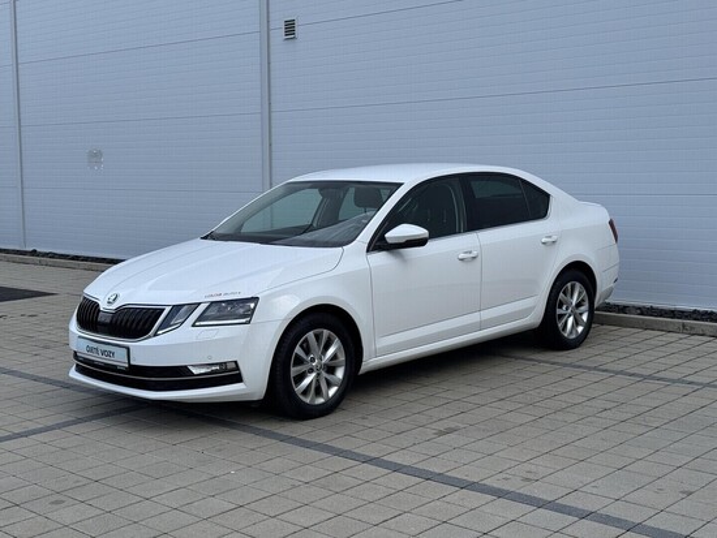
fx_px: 995
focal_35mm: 48
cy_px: 269
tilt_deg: -5.3
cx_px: 358
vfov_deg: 30.3
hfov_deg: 39.6
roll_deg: +1.3
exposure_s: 1/1524
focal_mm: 6.76
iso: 64
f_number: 1.78
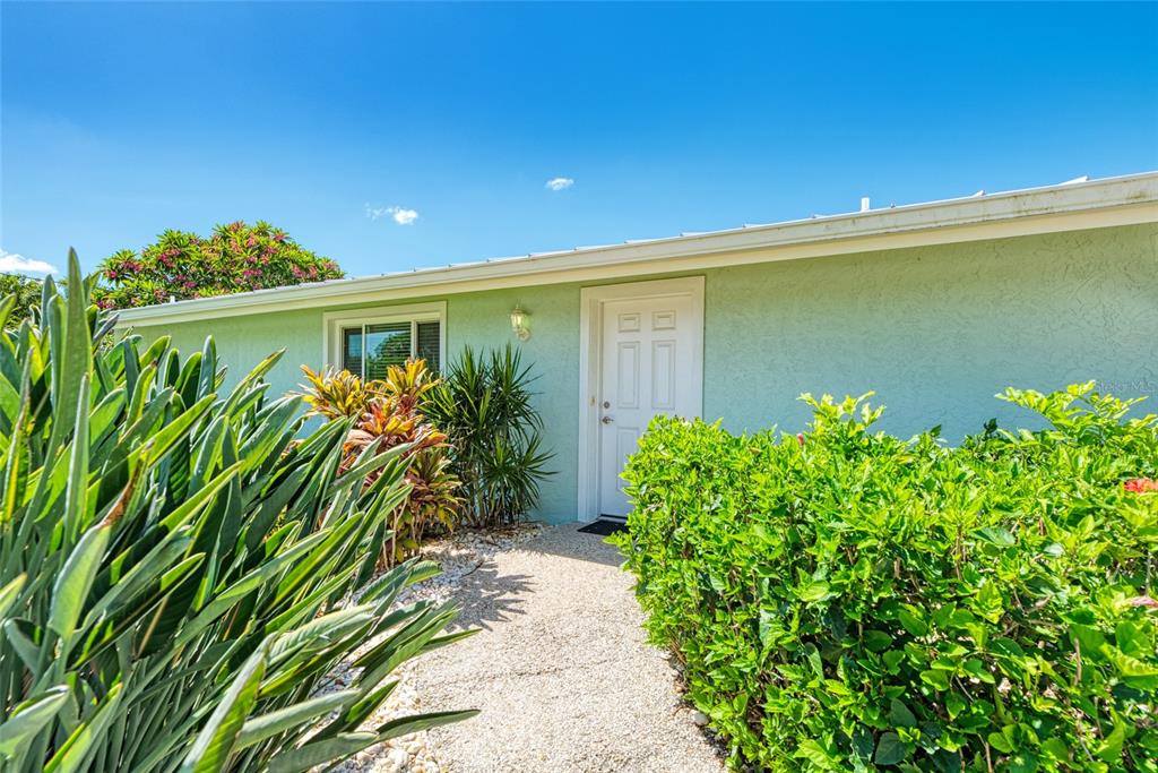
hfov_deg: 90.0
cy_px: 386
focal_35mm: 18
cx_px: 579
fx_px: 579
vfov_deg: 67.4
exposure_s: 1/800
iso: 400
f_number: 7.1
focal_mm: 18
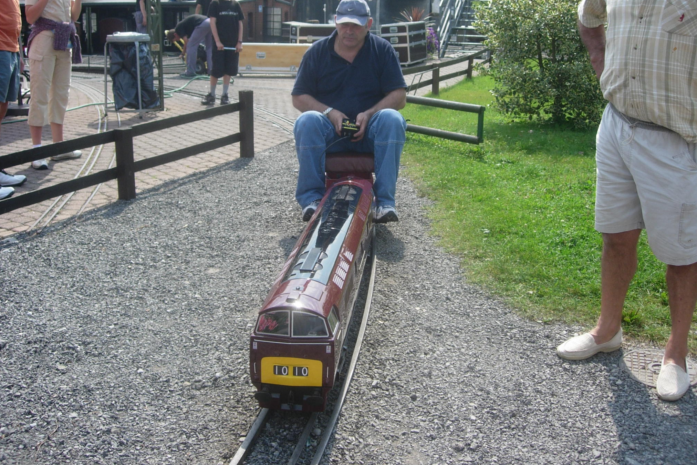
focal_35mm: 40
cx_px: 348
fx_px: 774
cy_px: 206
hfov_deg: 48.5
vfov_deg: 33.4
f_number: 2.8
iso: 64
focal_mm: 7.8
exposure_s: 1/861
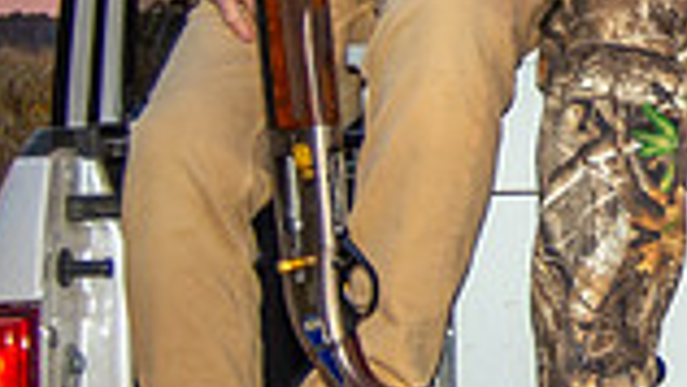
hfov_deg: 11.7
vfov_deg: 6.8
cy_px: 71
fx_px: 3262
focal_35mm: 179
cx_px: 925
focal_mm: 30
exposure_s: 1/60
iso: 160
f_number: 3.8
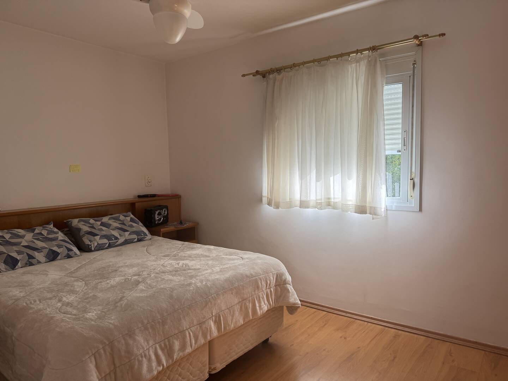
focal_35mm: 24
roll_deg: +1.6
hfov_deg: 71.6
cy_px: 190
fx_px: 352
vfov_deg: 56.8
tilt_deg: -3.8
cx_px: 254
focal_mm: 6.76
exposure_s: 1/161
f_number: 1.78
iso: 80
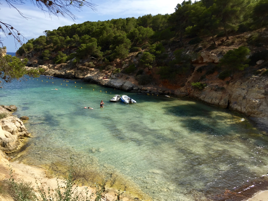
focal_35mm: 29
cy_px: 100
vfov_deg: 48.2
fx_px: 225
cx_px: 134
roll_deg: -3.6
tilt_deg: -10.1
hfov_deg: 61.7
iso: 32
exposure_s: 1/1721
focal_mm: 4.15
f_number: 2.2
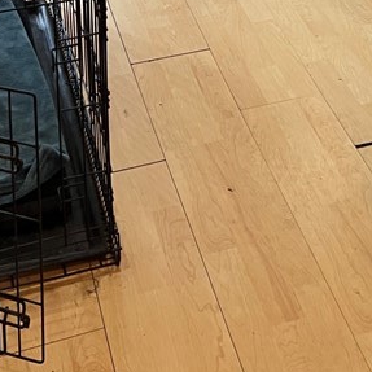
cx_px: 250
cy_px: -255
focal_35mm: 82
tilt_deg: -18.7
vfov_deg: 17.8
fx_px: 997
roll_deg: -0.1
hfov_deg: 21.1
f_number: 1.5
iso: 100
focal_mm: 5.7
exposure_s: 1/60
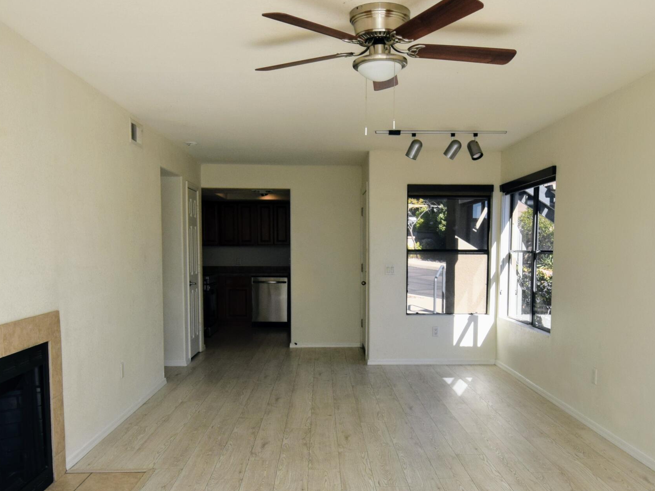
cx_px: 331
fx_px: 587
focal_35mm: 31
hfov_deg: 58.4
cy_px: 305
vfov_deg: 45.1
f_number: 13
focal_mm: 12
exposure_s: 1/200
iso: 400
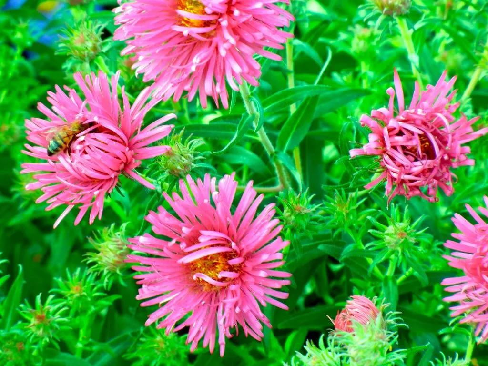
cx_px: 244
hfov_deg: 6.6
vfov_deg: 5.0
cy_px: 183
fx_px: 4229
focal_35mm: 300
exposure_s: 1/55.6
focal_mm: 54
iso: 160
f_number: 5.6
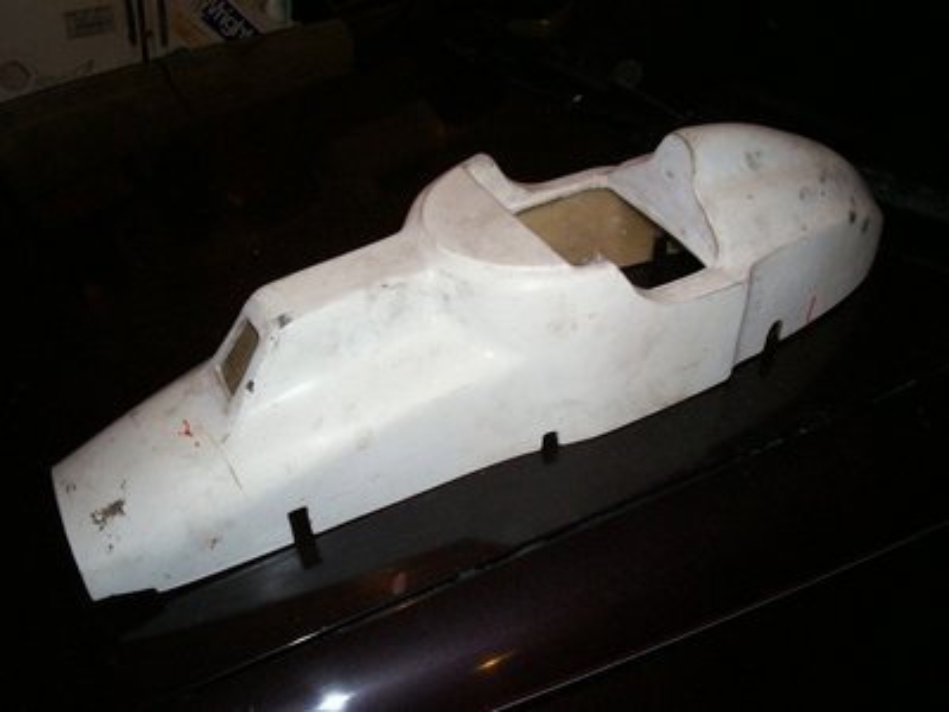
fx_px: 987
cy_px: 356
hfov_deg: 51.4
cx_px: 474
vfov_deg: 39.7
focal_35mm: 36
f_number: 4.5
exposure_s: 1/64
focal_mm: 5.9
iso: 140
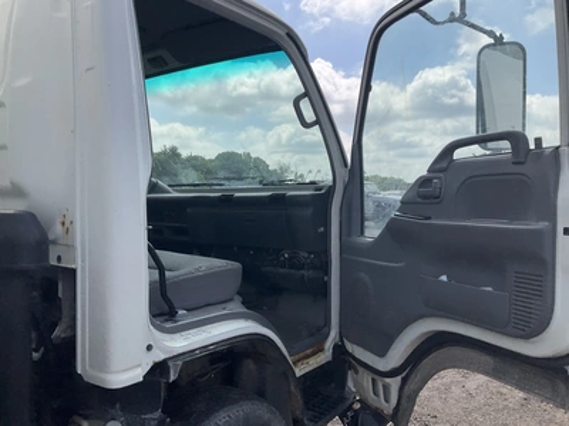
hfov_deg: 61.7
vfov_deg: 48.2
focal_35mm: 29
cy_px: 213
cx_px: 284
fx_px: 477
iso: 25
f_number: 1.8
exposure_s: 1/1786
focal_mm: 3
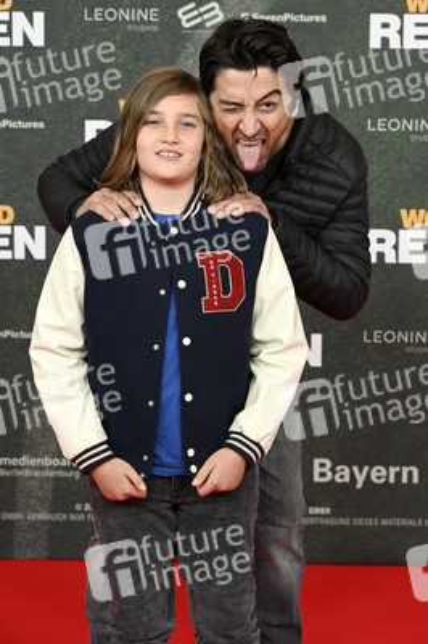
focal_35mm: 75
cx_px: 214
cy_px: 322
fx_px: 1340
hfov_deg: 18.2
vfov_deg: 27.0
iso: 1000
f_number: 6.3
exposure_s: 1/200
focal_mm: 75
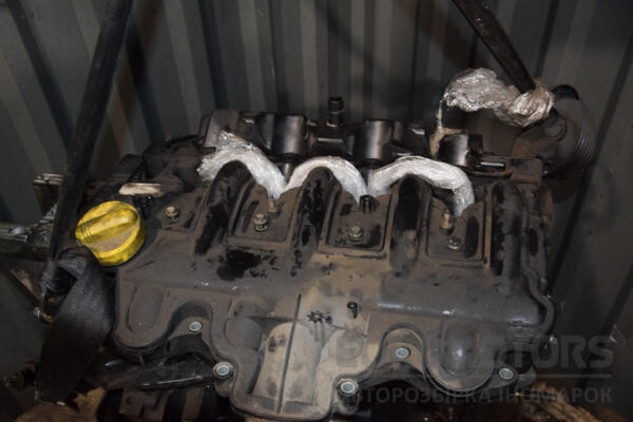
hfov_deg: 53.1
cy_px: 211
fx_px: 633
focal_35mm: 36
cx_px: 316
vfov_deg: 36.9
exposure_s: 1/60
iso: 800
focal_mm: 24
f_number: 5
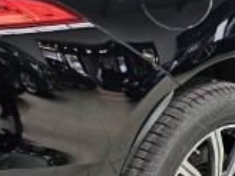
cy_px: 59
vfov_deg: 16.4
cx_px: 145
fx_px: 611
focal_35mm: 90
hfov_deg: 21.7
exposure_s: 1/180
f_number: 1.7
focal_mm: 6.3
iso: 200
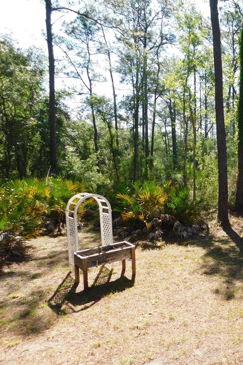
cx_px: 240
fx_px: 324
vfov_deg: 58.7
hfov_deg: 37.0
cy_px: 182
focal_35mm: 32
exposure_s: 1/500
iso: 125
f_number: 3
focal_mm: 4
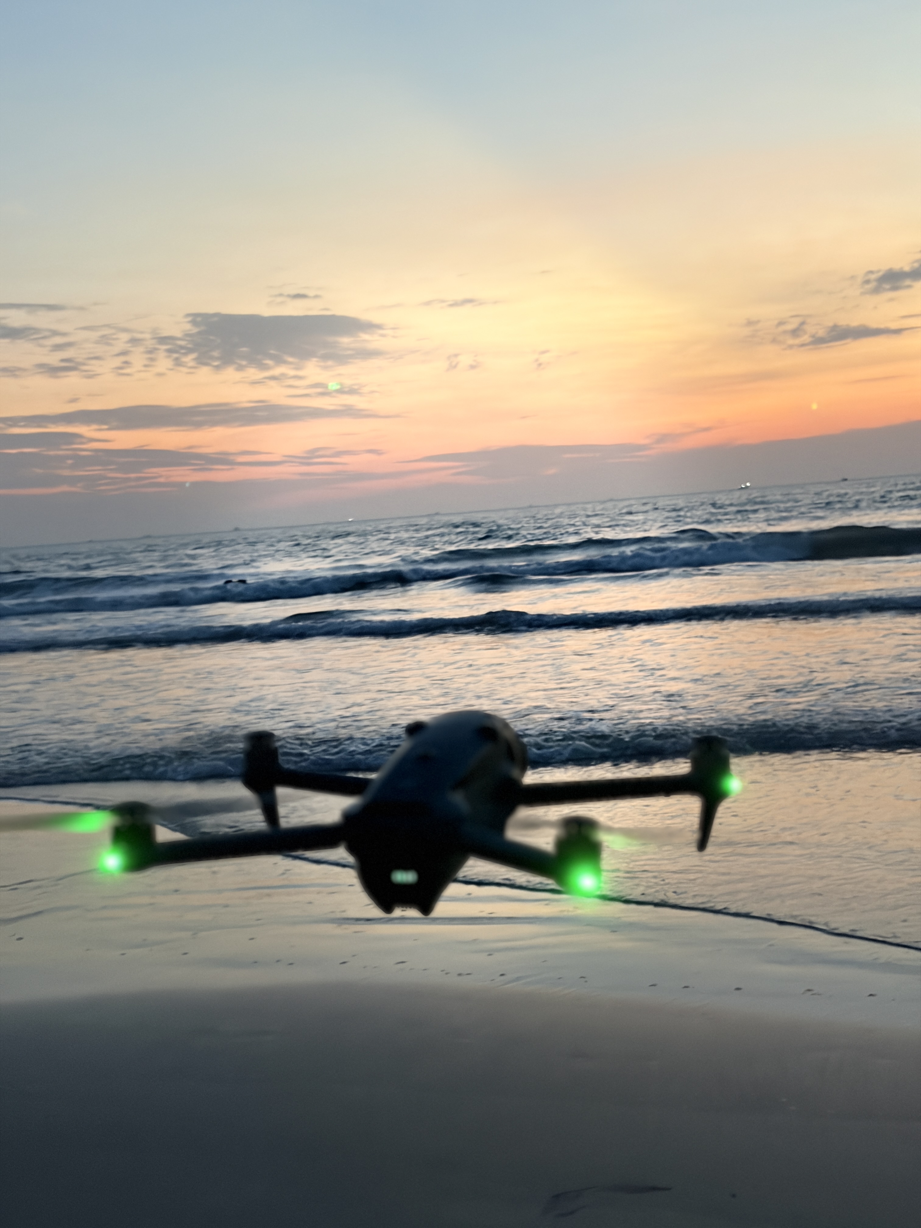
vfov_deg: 36.8
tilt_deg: -3.9
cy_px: 614
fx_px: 1845
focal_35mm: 52
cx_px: 460
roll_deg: +4.7
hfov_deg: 28.0
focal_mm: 5.96
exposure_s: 1/33
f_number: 1.6
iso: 200
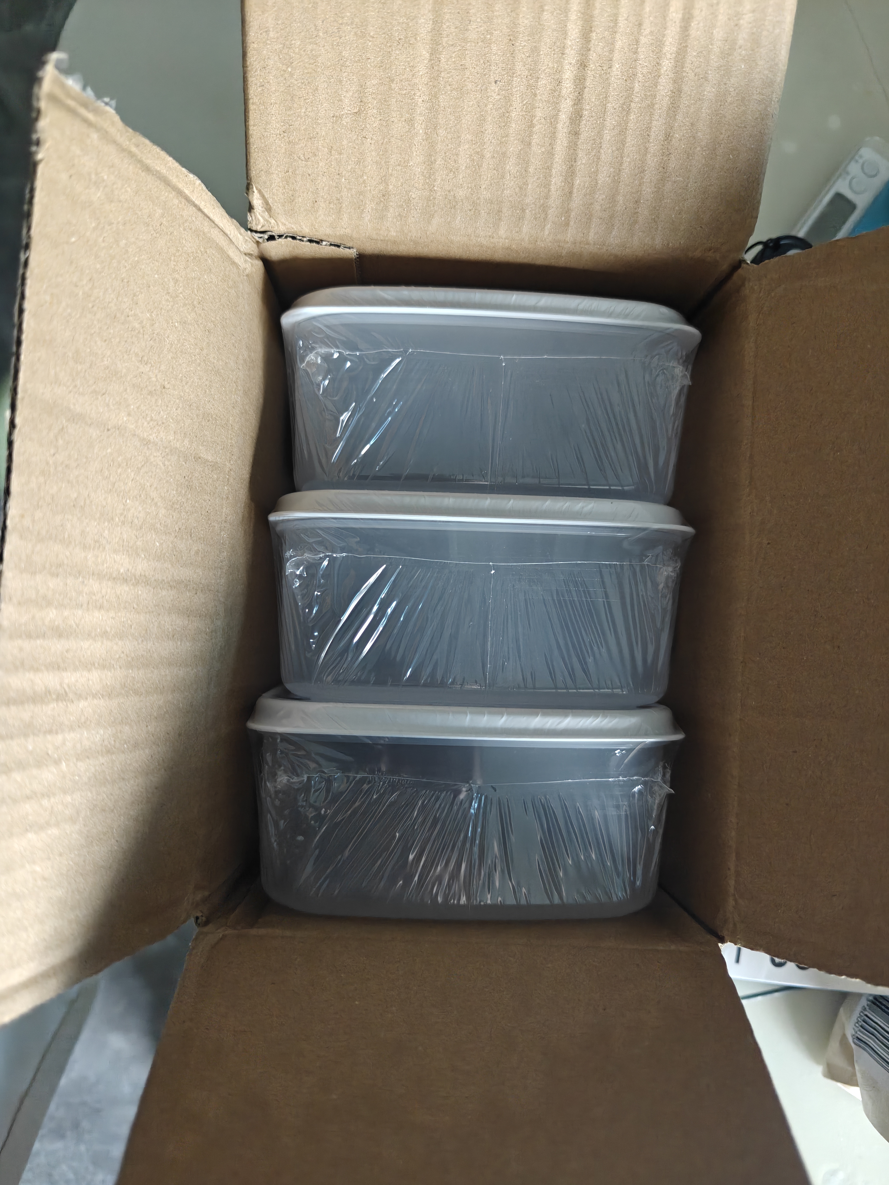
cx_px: 444
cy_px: 592
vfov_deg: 73.9
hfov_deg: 58.9
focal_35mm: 23
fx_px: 788
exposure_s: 1/208
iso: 2500
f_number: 1.6
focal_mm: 6.06
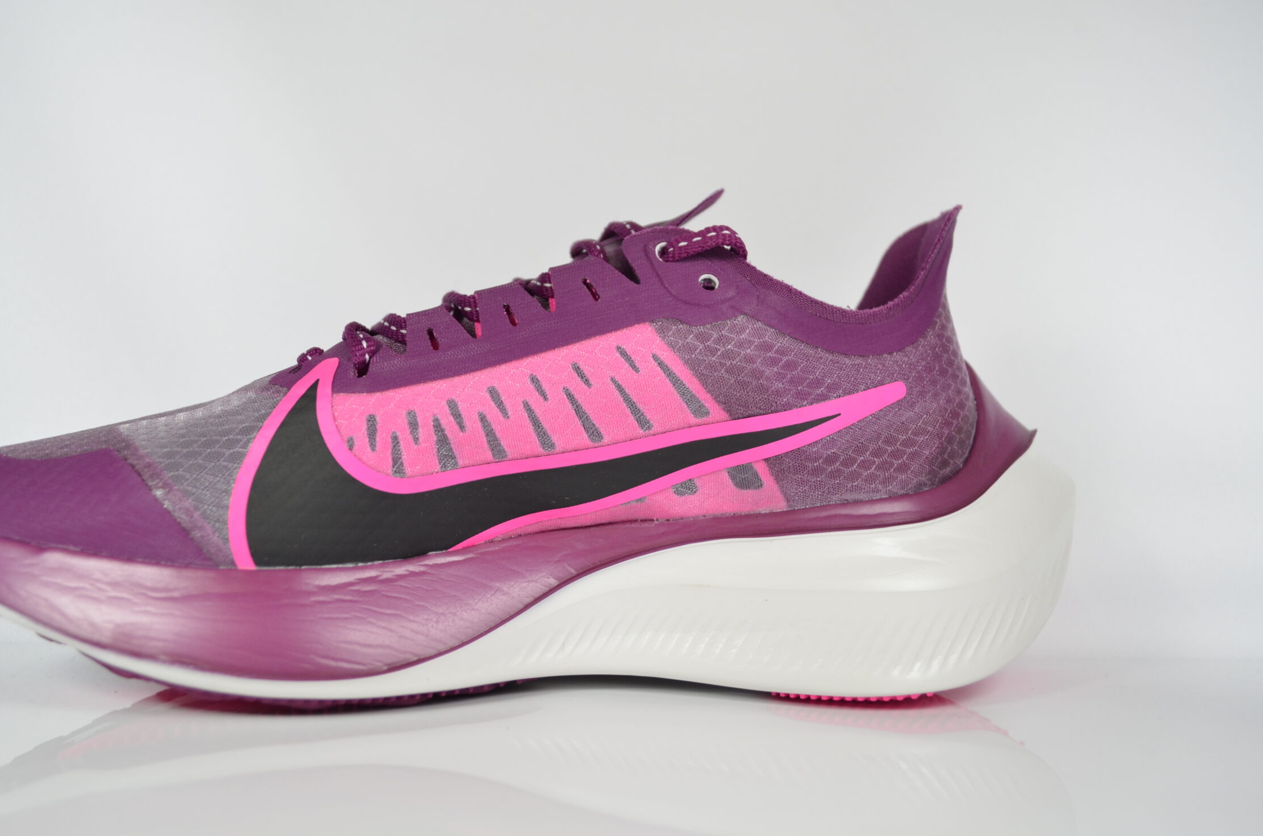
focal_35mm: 31
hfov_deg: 60.3
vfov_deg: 42.1
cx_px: 581
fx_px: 1085
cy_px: 369
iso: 400
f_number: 3.5
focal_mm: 18
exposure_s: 1/200
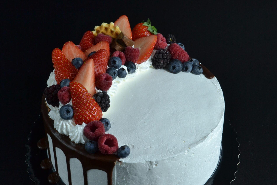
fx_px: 500
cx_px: 130
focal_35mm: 65
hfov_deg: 30.9
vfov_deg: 20.9
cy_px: 112
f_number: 13
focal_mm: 32
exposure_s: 1/80
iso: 800
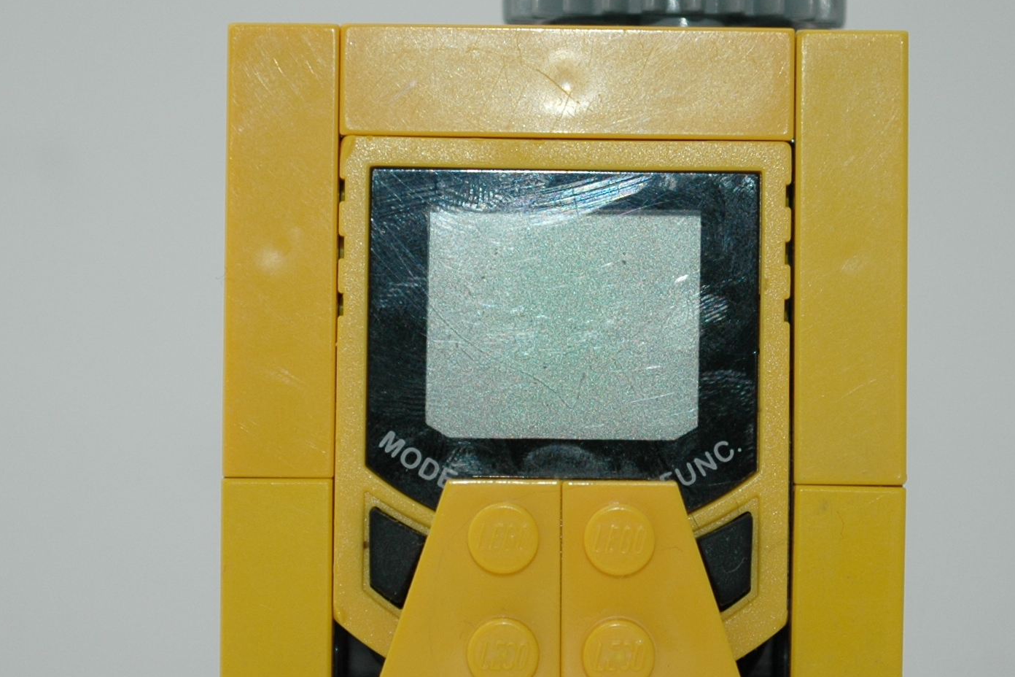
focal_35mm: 178
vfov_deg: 7.7
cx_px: 573
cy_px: 264
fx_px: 5020
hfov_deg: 11.5
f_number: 5.6
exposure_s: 1/60
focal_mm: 55
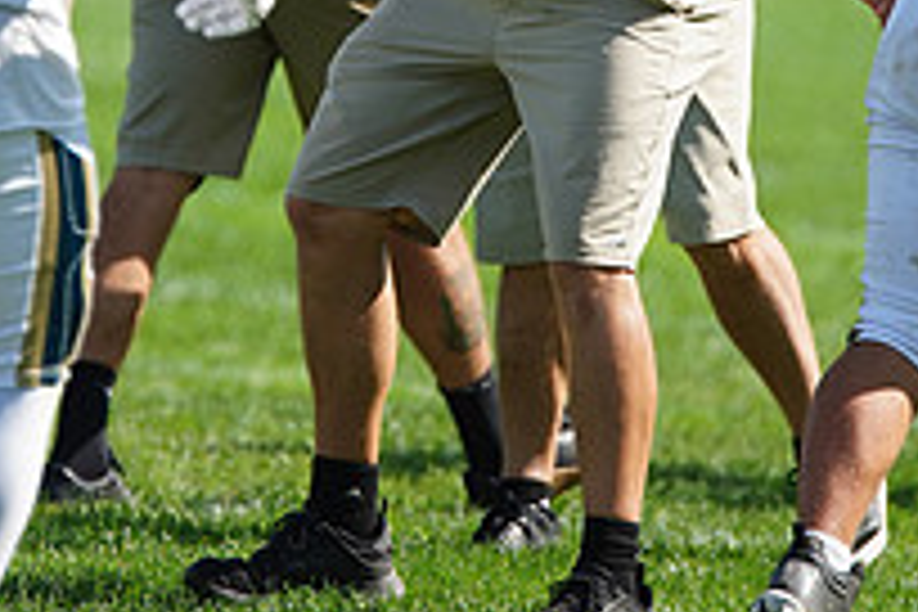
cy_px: -218
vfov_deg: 1.6
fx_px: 21724
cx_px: 464
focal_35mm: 852
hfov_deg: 2.4
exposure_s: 1/3200
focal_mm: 300
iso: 400
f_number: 2.8
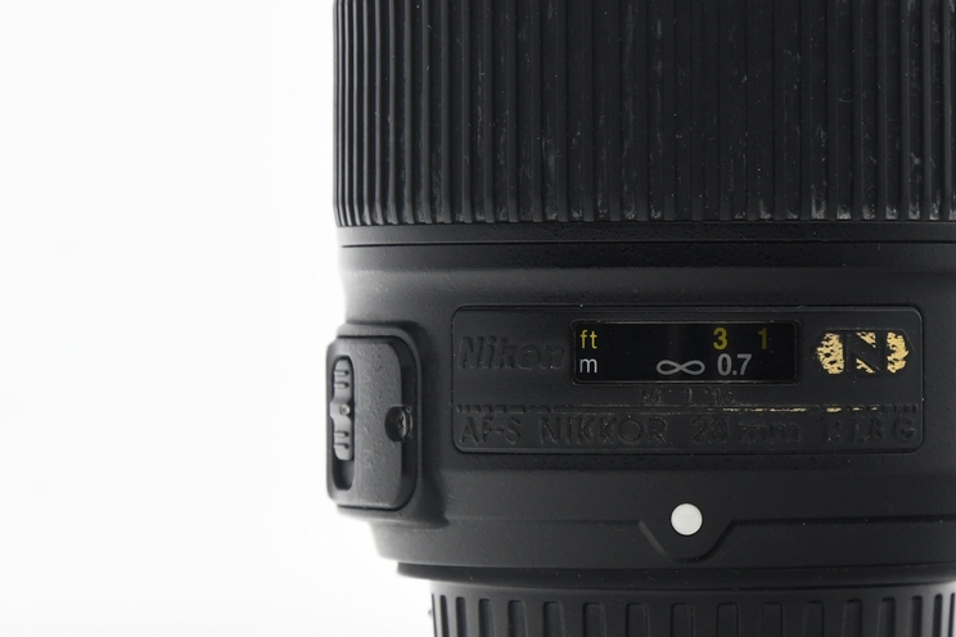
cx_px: 682
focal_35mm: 242
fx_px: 6426
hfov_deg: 8.5
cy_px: 250
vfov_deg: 5.7
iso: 1000
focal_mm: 80
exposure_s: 1/160
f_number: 8
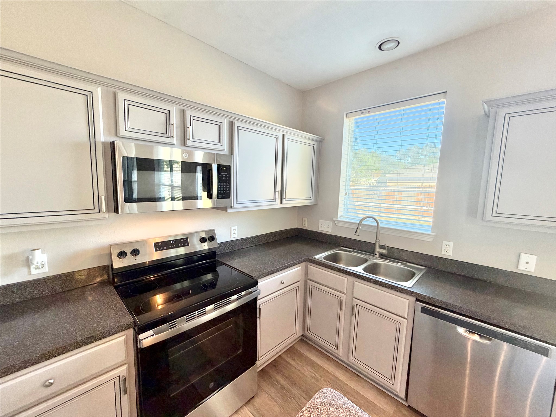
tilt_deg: -6.7
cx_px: 278
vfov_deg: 85.7
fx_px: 225
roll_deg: -1.6
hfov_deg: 102.1
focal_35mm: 14
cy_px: 208
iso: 320
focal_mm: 2.22
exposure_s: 1/120
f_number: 2.2
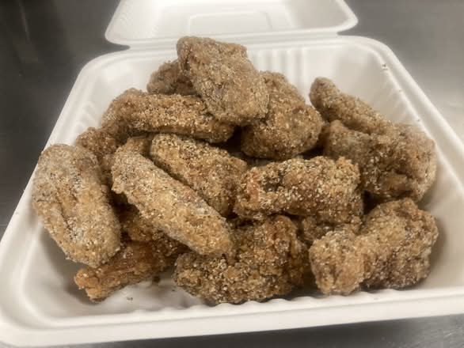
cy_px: 174
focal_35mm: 28
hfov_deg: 63.4
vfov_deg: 49.8
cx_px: 232
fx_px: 375
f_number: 1.8
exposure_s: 1/60
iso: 125
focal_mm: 3.99
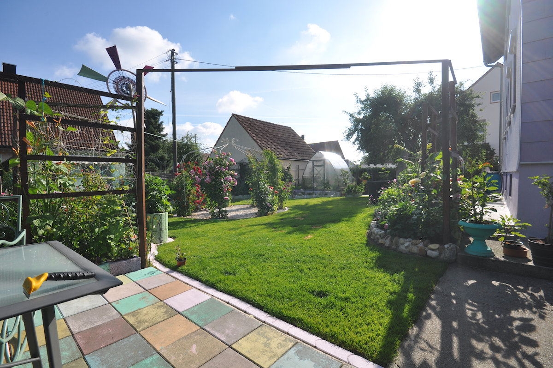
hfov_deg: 100.5
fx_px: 230
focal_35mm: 15
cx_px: 276
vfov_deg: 77.2
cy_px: 184
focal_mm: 10
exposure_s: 1/200
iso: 200
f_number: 11
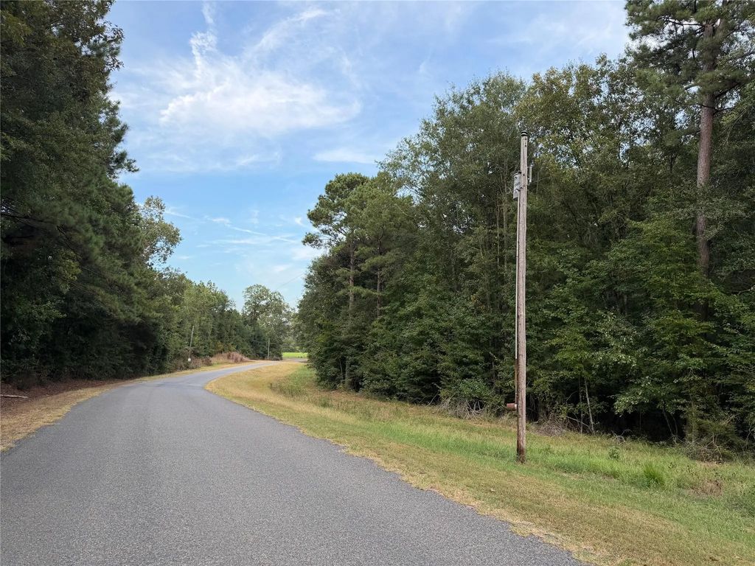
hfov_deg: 71.6
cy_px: 283
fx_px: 523
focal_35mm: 24
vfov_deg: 56.8
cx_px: 378
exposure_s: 1/336
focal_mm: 6.76
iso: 100
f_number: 1.78
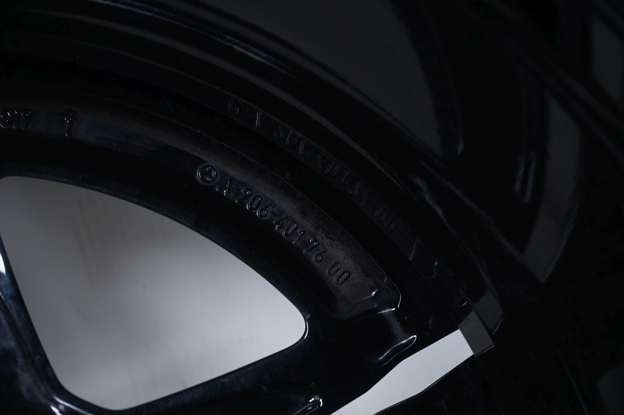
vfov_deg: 25.0
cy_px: 208
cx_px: 312
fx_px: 935
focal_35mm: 54
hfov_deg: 36.9
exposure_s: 1/125
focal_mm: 54
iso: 250
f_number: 7.1
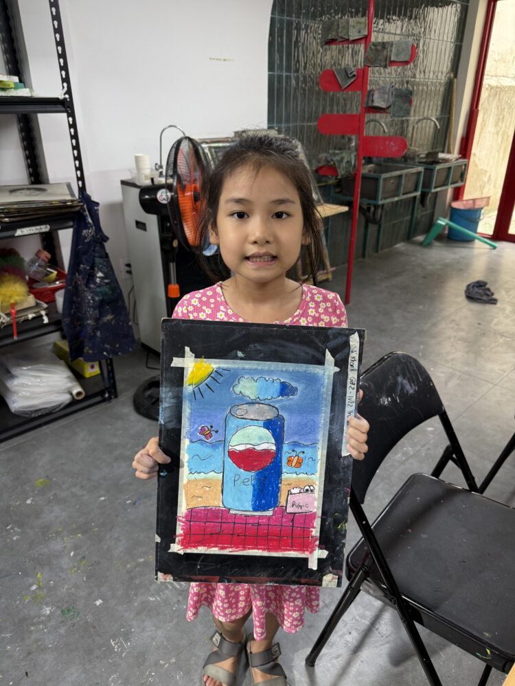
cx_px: 258
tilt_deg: -25.9
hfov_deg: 56.8
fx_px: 476
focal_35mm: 24
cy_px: 343
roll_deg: +0.6
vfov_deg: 71.6
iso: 100
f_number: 1.78
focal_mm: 6.76
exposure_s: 1/100
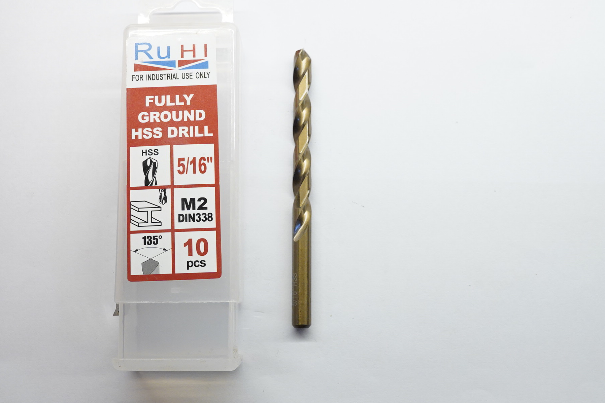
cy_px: 192
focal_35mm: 46
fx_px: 773
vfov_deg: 29.2
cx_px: 276
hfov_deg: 42.7
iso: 3200
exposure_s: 1/100
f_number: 9
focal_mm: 28
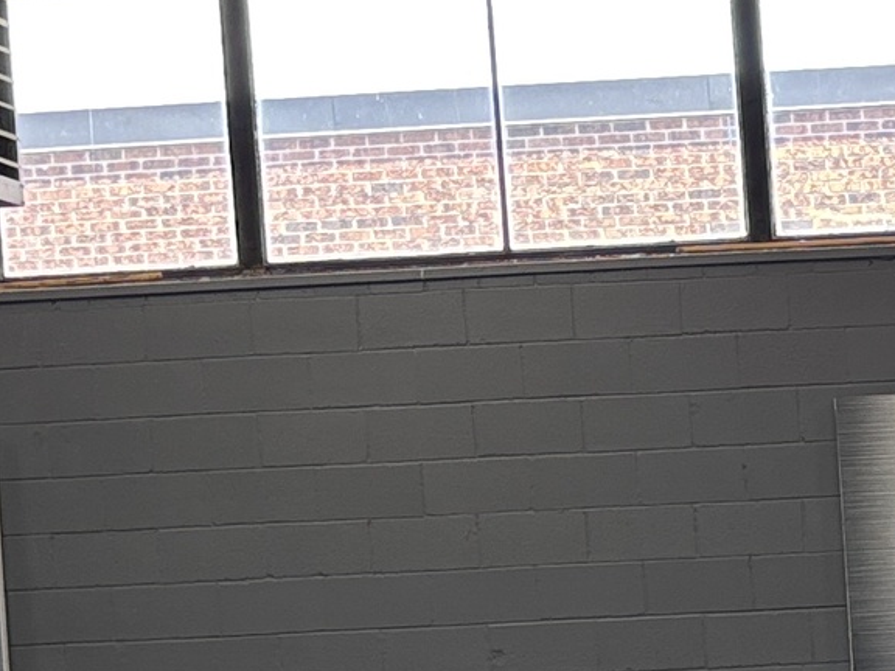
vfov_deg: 11.2
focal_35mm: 130
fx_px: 3361
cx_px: 1242
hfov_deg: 14.4
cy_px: 789
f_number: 1.6
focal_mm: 5.96
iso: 64
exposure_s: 1/100
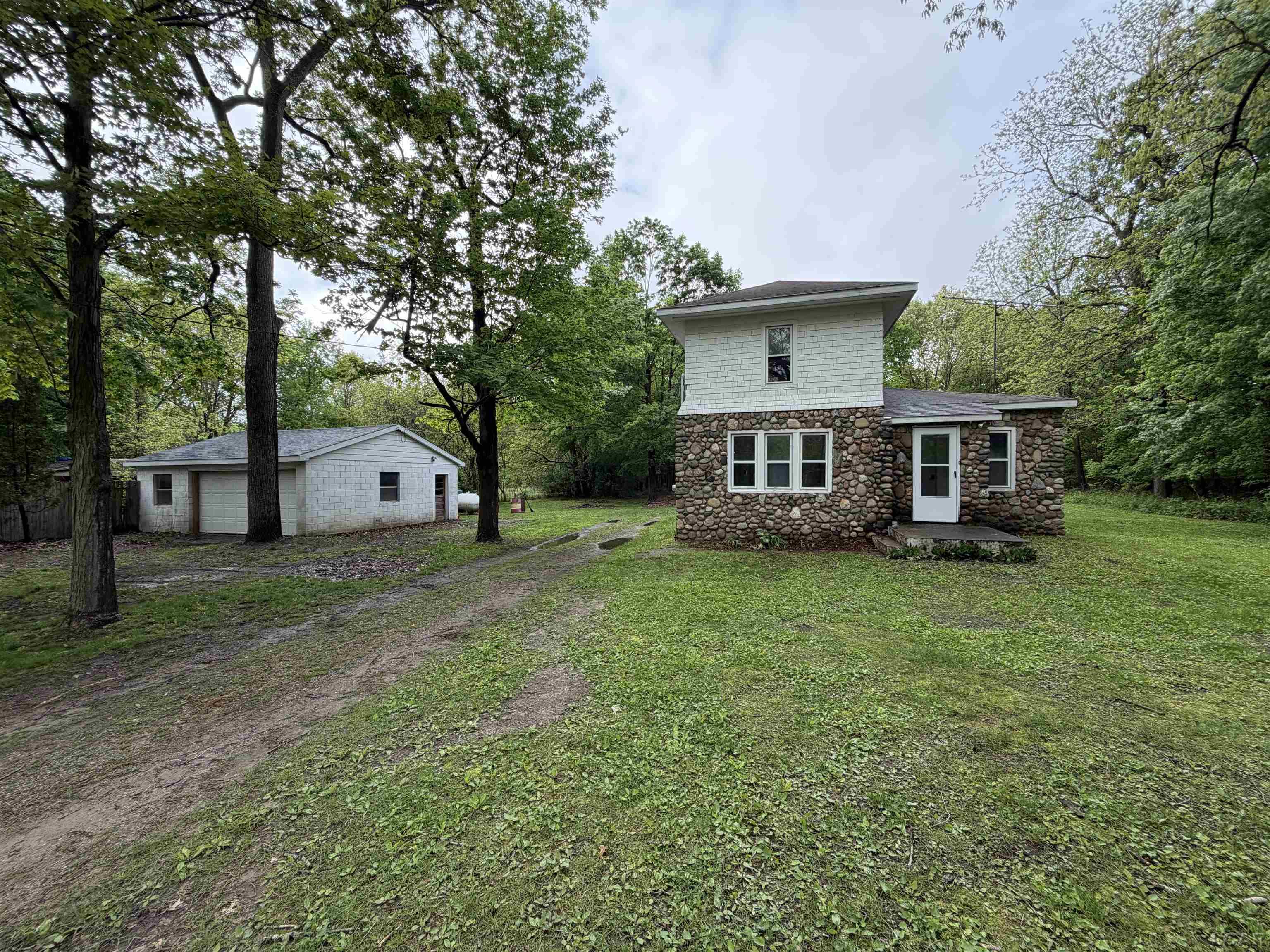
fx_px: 514
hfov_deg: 102.1
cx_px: 635
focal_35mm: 14
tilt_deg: -0.4
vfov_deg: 85.7
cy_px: 476
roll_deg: +0.8
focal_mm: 2.22
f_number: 2.2
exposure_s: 1/502
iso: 50
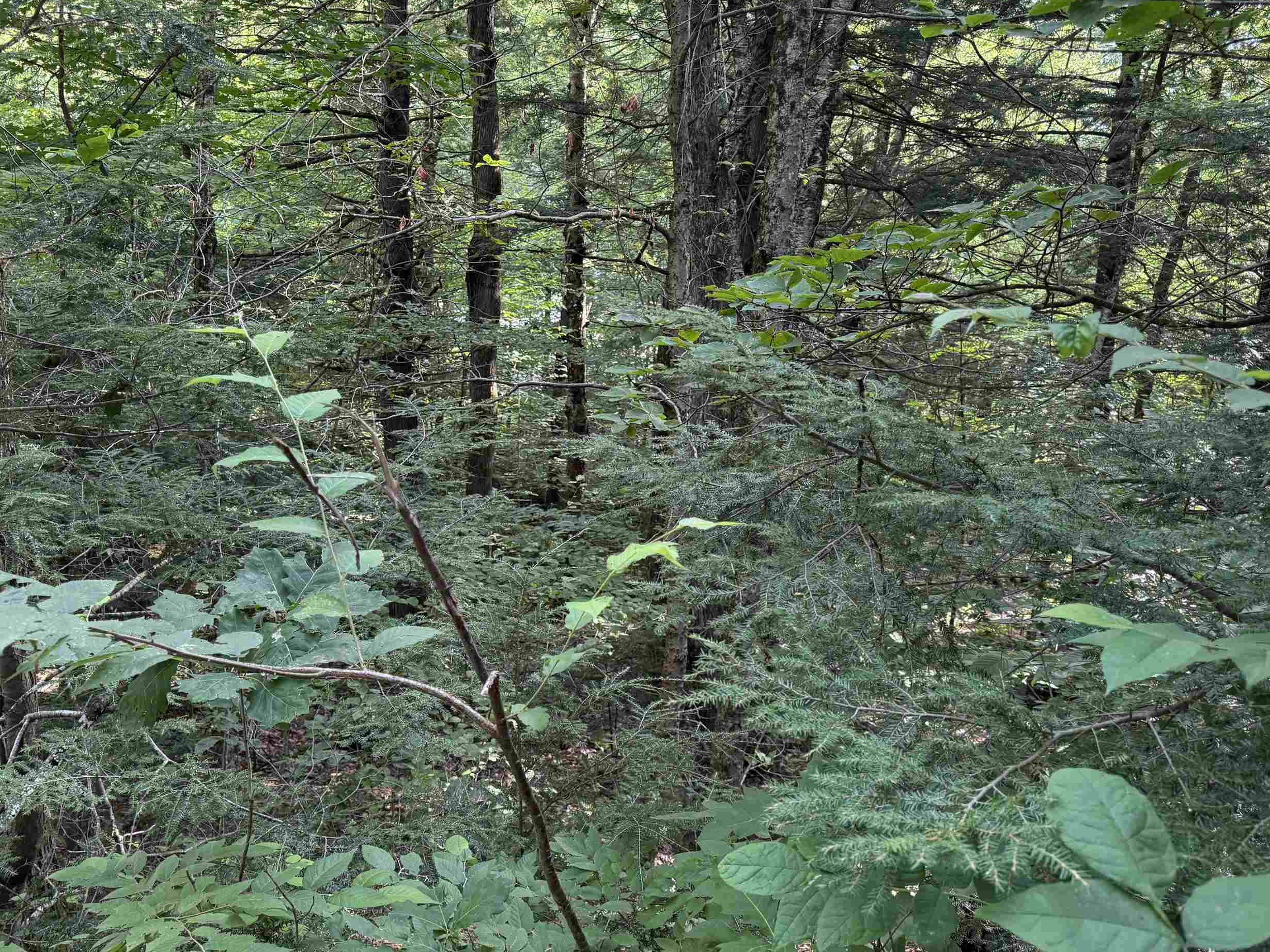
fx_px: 1101
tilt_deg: -9.0
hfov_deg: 59.9
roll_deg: -3.2
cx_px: 578
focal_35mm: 30
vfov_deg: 46.8
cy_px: 440
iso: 200
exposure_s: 1/133
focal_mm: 6.76
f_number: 1.78
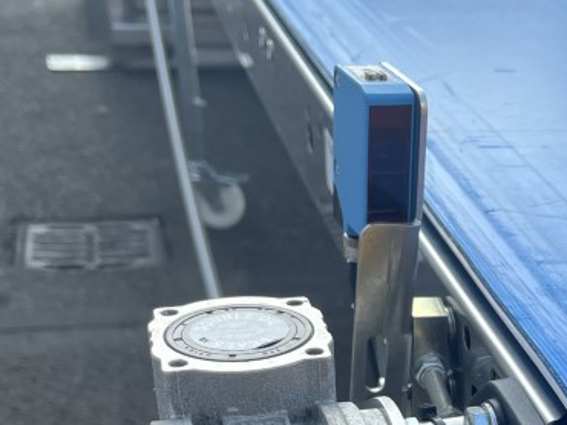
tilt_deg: -31.6
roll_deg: -5.0
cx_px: 509
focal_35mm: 72
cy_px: 482
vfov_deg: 19.5
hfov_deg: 26.2
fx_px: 1179
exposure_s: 1/727
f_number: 1.6
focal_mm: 5.1
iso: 50
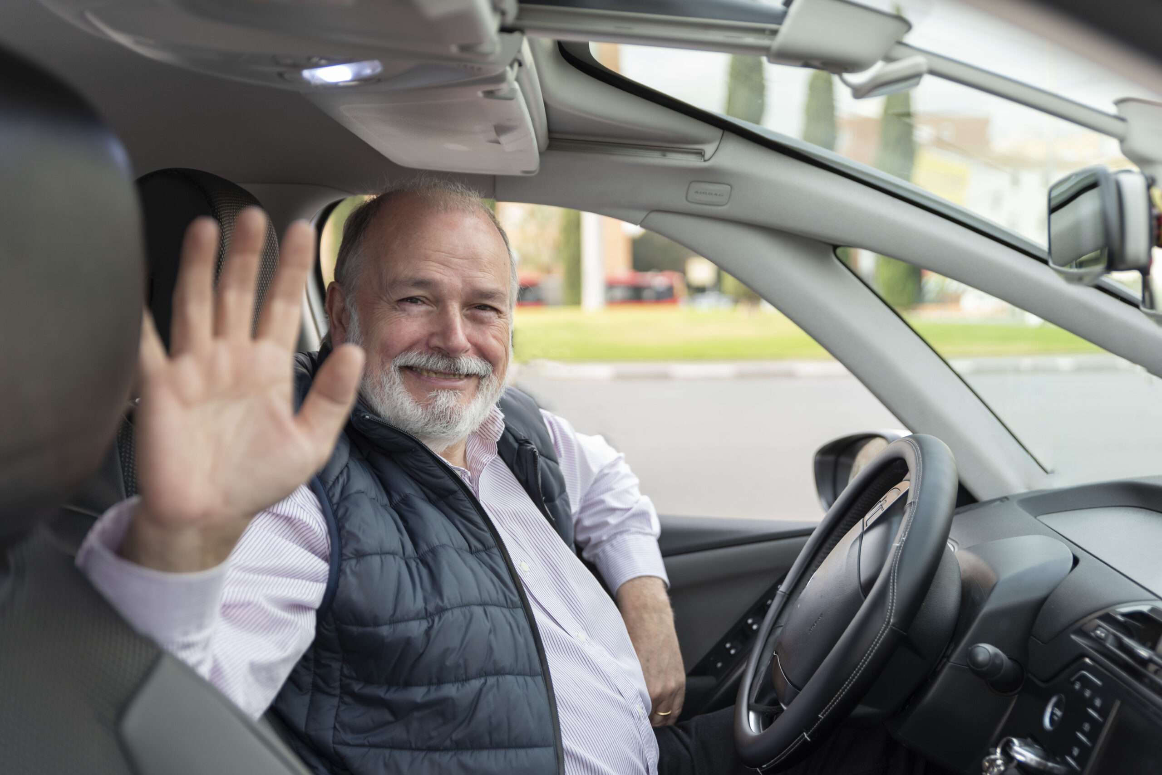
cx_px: 581
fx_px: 1356
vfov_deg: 31.9
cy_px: 388
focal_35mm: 42
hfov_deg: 46.4
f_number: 2.8
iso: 200
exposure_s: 1/250
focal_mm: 42
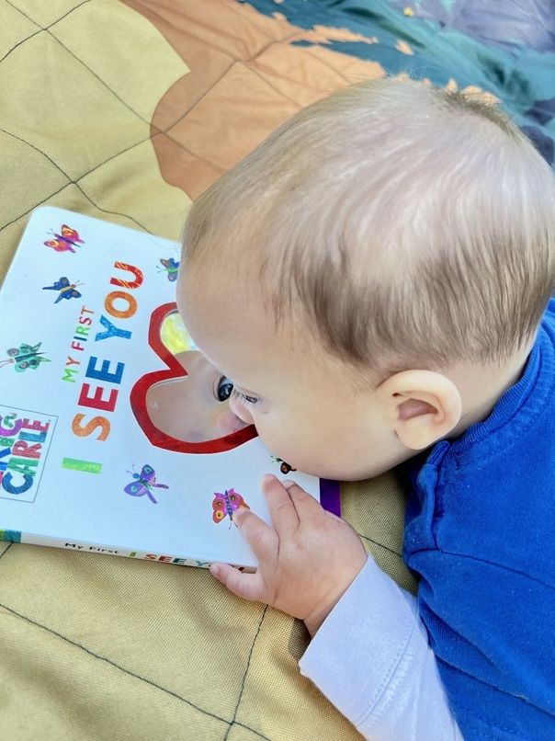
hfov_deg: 53.0
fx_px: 556
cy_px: 370
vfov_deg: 67.3
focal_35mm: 26
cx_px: 278
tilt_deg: -54.5
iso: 100
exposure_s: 1/121
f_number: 1.5
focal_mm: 5.7
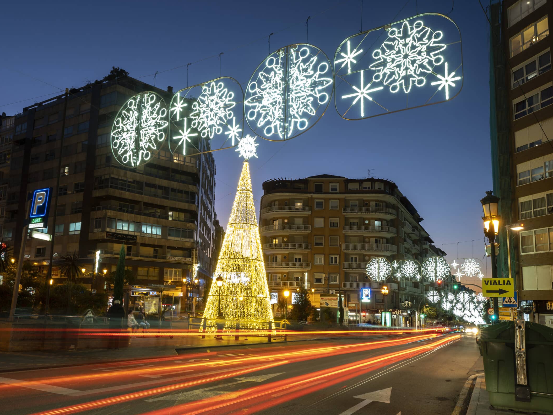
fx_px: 341
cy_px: 217
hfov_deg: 78.0
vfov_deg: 62.6
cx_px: 295
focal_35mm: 21
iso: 50
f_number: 11
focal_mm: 18.3
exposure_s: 5
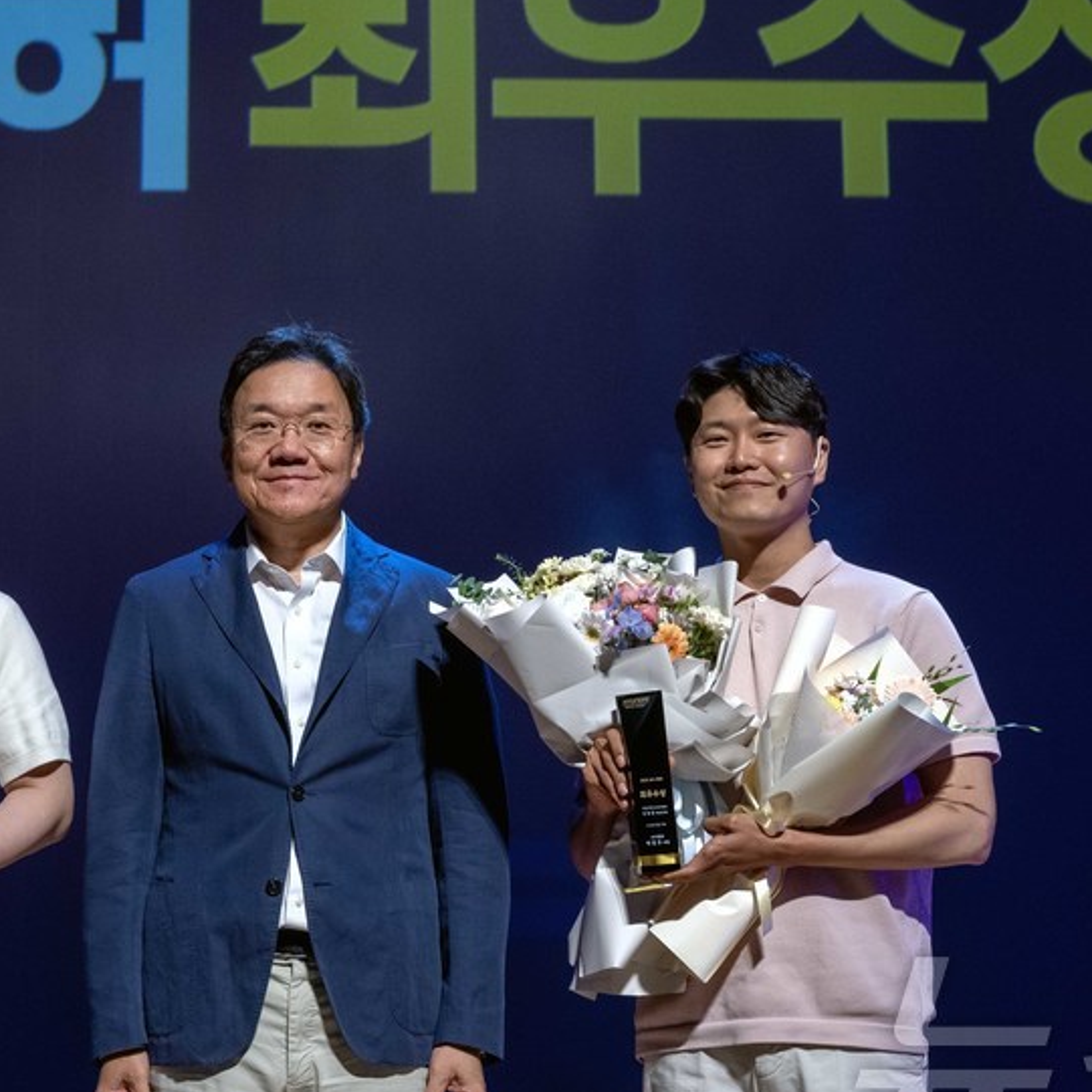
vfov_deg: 19.6
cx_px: 246
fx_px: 3141
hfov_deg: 19.6
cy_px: 288
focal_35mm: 88
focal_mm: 40
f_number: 7.1
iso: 1600
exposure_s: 1/200
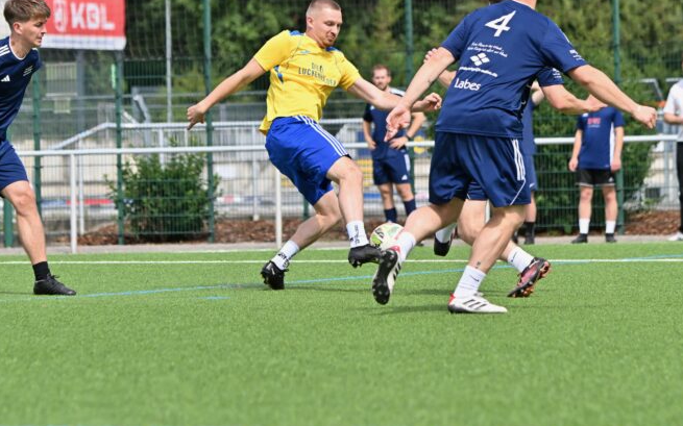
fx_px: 5490
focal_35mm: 295
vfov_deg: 4.4
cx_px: 331
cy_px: 113
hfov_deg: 7.1
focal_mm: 185
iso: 250
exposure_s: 1/1600
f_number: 5.3
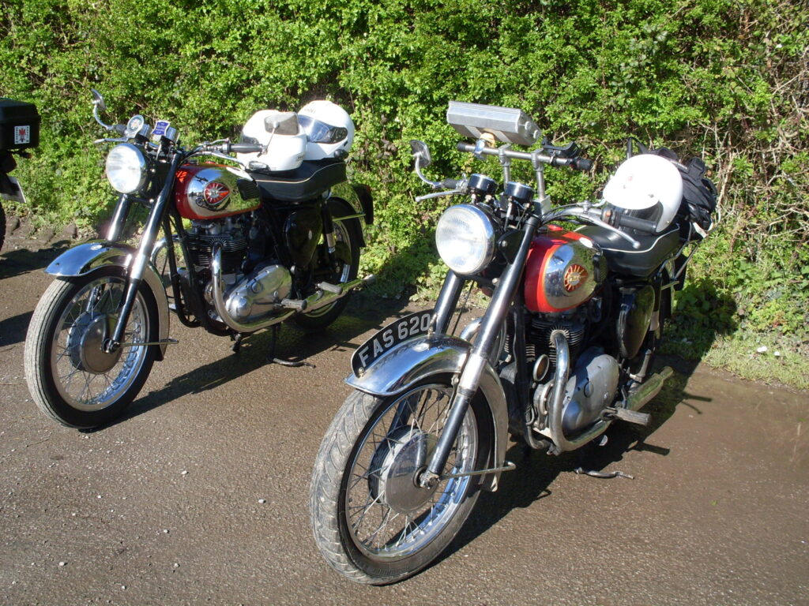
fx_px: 888
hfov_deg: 49.0
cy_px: 303
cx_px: 404
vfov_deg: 37.7
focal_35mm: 38
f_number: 8.4
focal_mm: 6.3
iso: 80
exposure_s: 1/125
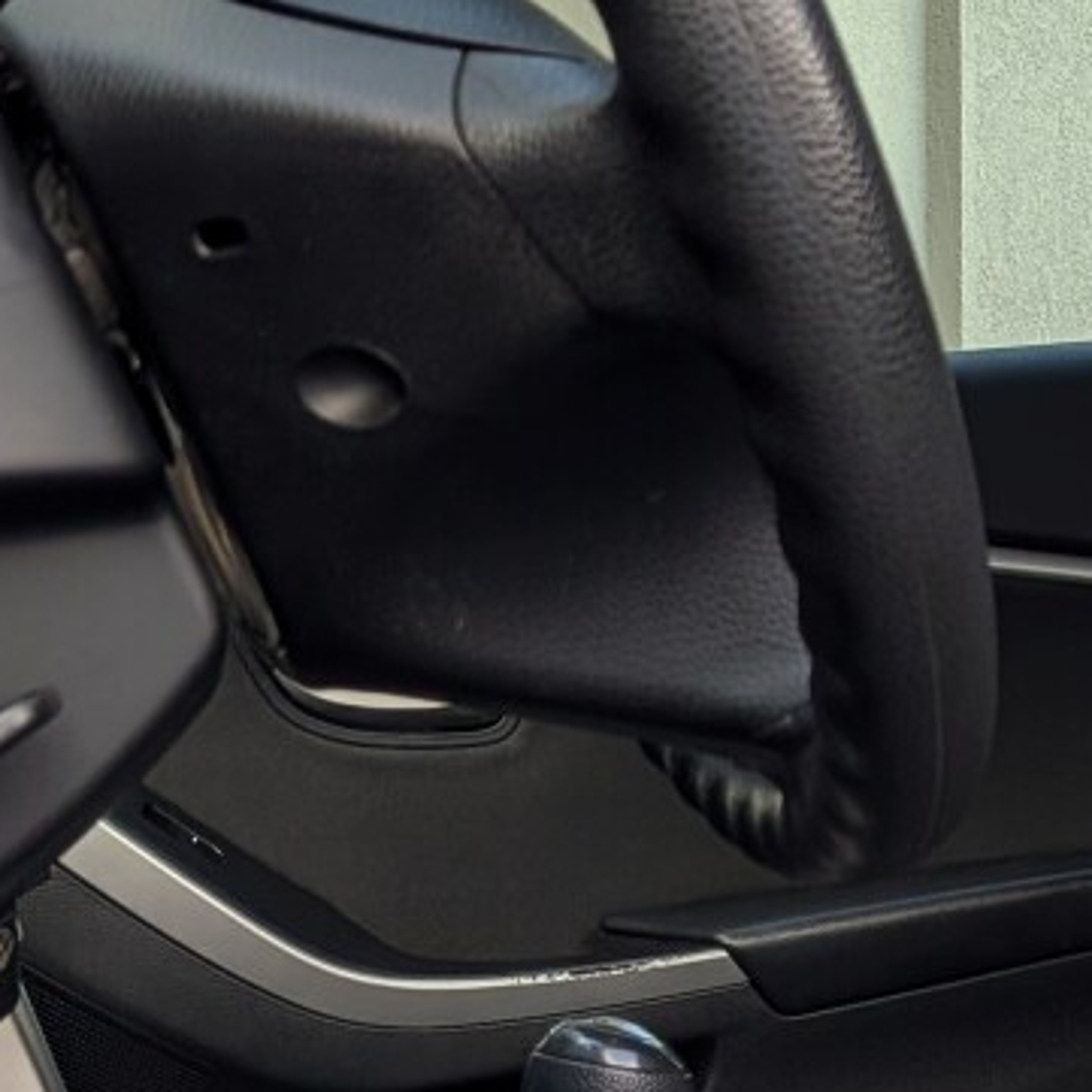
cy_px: 602
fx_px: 3355
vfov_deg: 18.5
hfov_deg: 17.6
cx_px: 1319
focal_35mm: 94
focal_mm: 4.53
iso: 31
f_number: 1.7
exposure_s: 1/106
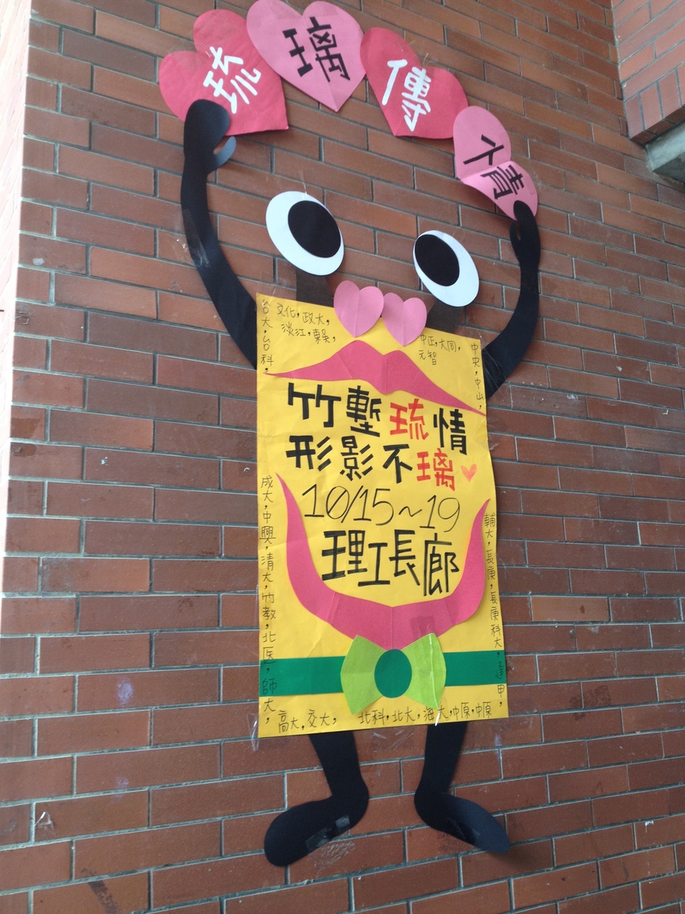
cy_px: 457
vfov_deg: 52.6
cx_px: 342
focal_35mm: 35
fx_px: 923
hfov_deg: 40.7
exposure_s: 1/60
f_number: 2.4
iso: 64
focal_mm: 4.28
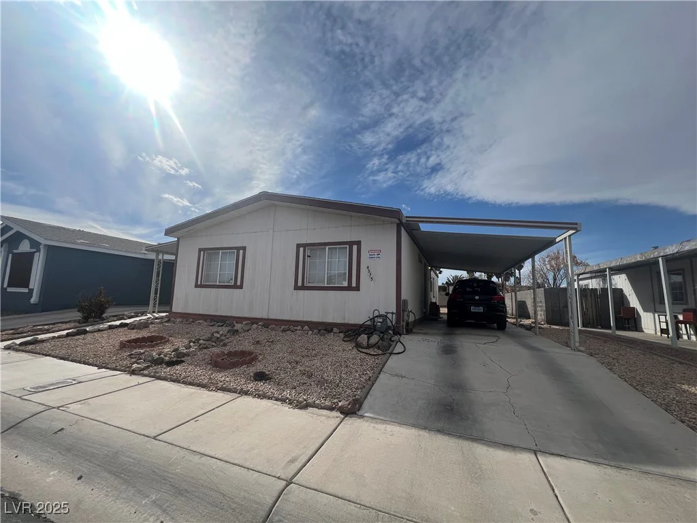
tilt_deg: +6.8
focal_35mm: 13
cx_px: 348
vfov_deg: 89.9
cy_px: 262
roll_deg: -1.6
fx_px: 262
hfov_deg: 106.2
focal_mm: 1.57
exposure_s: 1/2732
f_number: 1.8
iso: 32
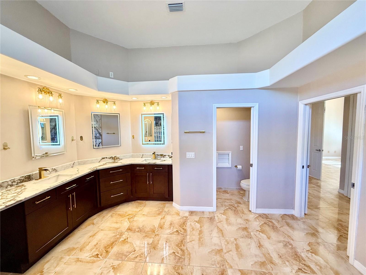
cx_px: 183
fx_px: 148
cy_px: 138
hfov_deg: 102.1
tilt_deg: -2.8
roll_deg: -0.5
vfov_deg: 85.7
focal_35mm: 14
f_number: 2.2
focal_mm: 2.22
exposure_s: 1/120
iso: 125
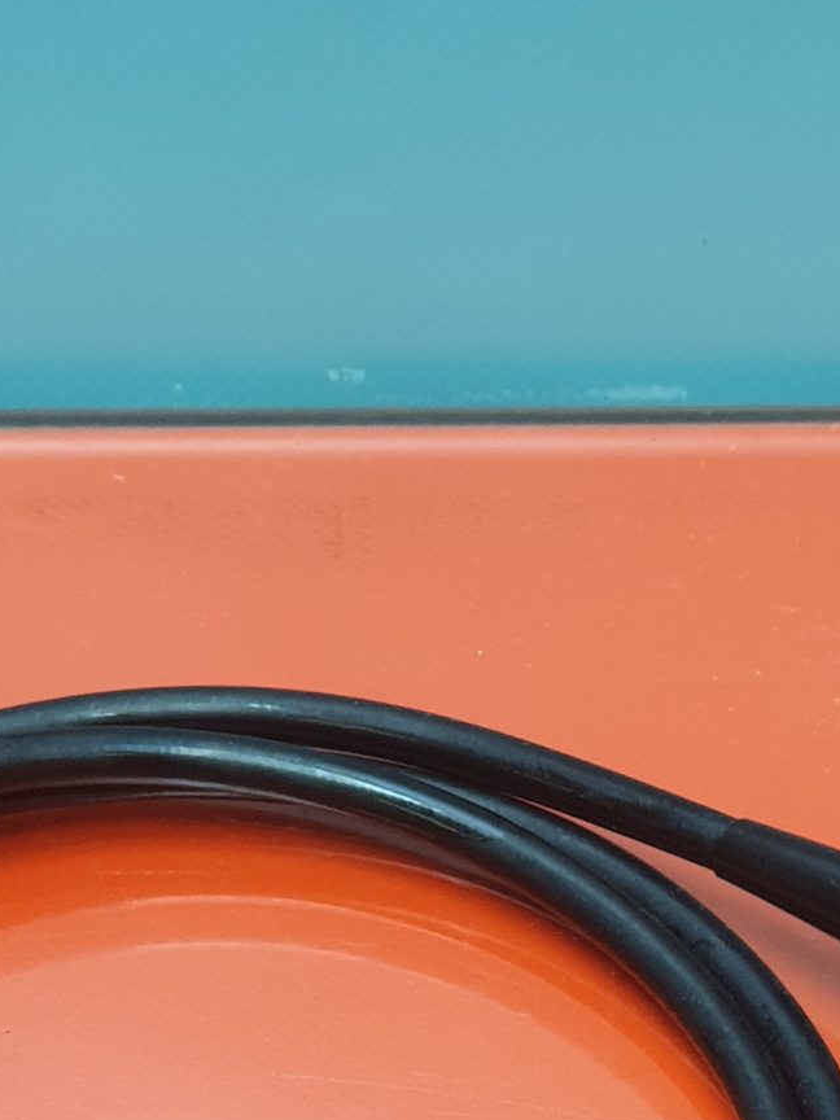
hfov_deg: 9.6
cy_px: 1480
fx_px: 4983
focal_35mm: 154
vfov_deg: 12.4
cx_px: 531
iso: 125
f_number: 2.4
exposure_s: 1/33
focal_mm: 6
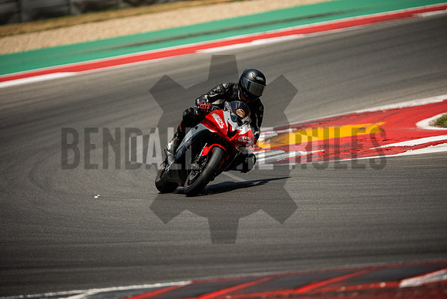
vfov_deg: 4.6
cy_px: 150
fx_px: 3726
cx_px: 224
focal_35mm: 300
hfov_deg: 6.9
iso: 1250
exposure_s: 1/2000
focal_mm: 200
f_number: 2
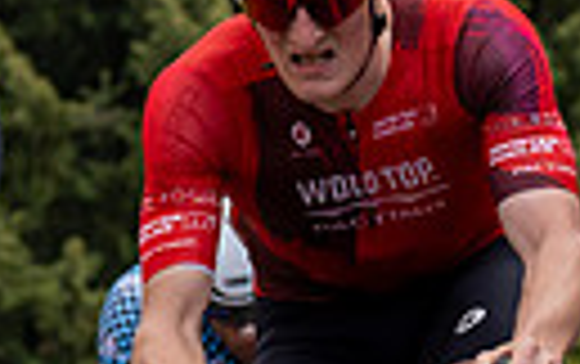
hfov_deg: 4.3
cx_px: -73
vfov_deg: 2.7
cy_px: -394
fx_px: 7692
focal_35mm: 486
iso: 320
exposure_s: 1/1000
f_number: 5
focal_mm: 70
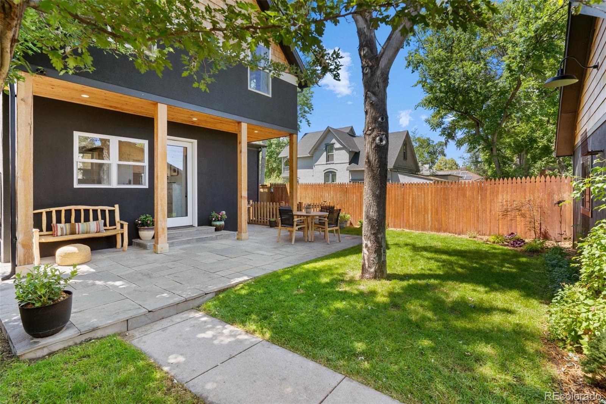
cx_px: 303
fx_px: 286
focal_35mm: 17
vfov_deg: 70.4
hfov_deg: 93.3
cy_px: 202
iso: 100
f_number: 8
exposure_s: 1/6
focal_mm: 17
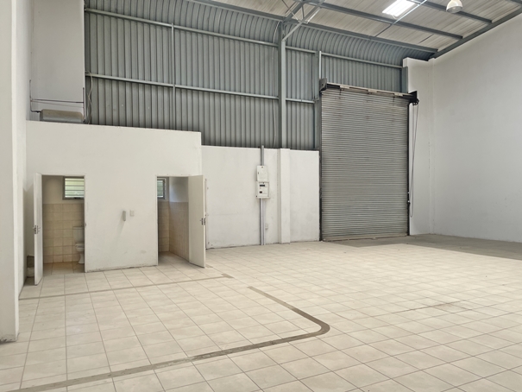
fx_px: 392
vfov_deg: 53.1
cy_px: 196
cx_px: 261
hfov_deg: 67.3
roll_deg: -0.5
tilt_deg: +0.9
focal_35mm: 26
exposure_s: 1/606
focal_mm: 4.2
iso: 32
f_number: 1.6
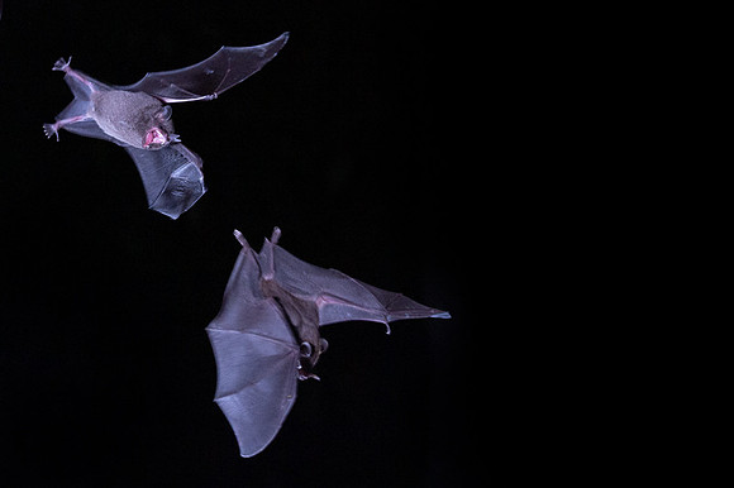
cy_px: 9
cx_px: 260
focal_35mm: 172
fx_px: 3509
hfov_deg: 11.9
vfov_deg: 7.9
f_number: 9
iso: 1000
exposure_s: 1/250
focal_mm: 78
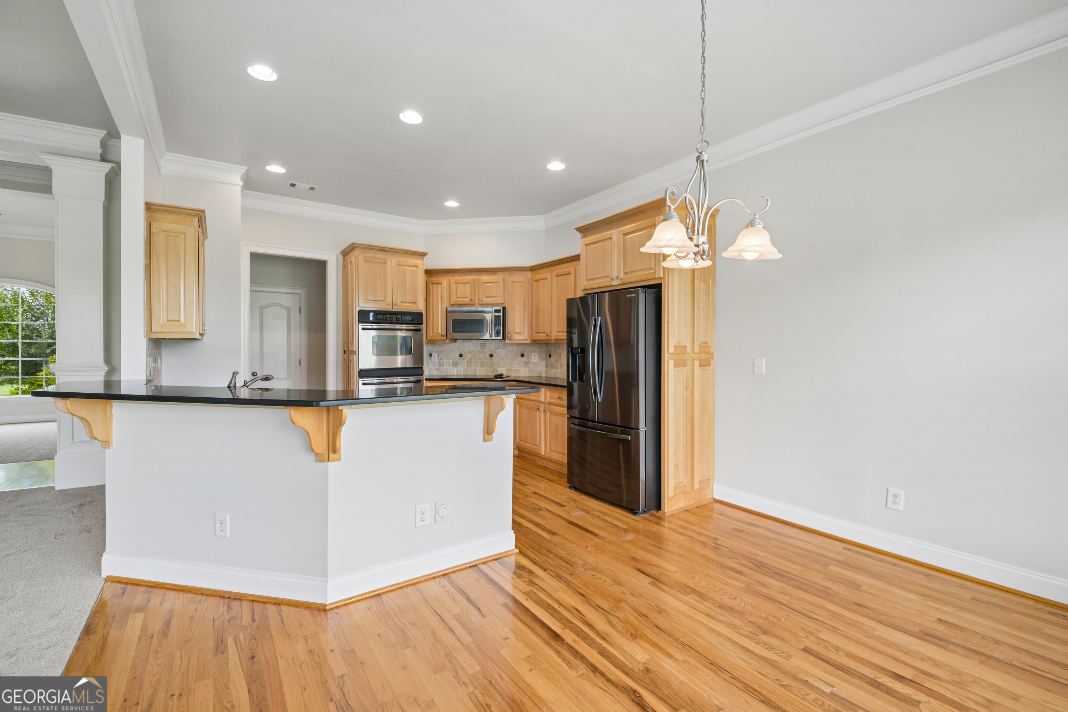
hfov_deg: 100.4
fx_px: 445
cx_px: 534
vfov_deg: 77.3
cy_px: 356
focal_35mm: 15
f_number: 8
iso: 64
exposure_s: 1/25
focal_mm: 15
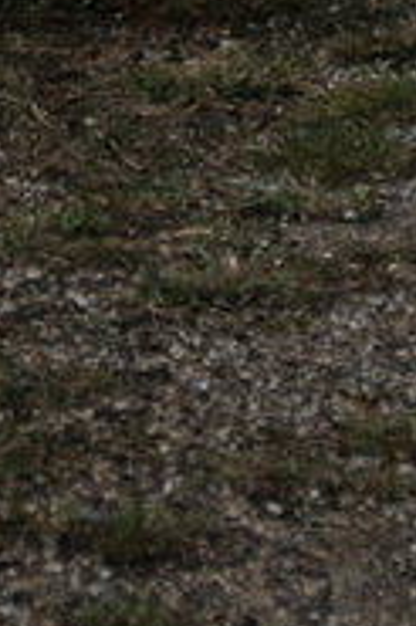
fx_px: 8977
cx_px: 152
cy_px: -868
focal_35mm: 517
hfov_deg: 2.7
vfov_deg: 3.9
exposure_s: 1/4000
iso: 640
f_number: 2.8
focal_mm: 55
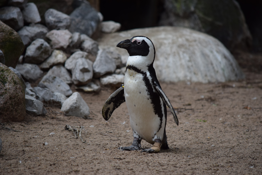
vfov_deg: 4.7
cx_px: 131
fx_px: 2129
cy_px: 88
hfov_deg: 7.0
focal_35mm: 292
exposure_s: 1/250
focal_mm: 195
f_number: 5
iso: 400
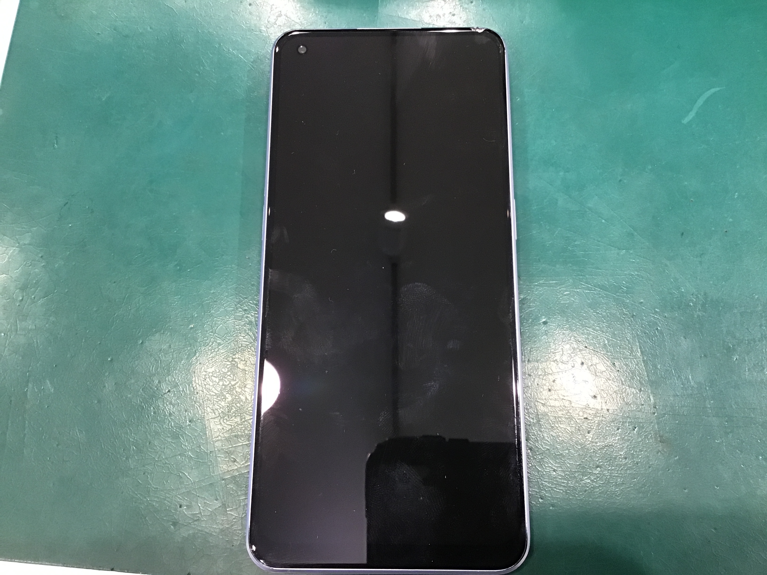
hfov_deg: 58.4
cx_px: 384
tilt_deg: -75.8
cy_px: 288
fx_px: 687
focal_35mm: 31
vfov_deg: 45.4
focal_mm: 3.3
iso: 160
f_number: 2.4
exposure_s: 1/33
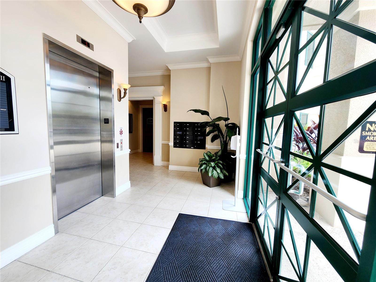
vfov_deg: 89.9
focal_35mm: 13
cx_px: 188
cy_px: 141
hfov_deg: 106.2
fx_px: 141
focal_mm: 2.2
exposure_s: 1/128
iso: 50
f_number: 2.2
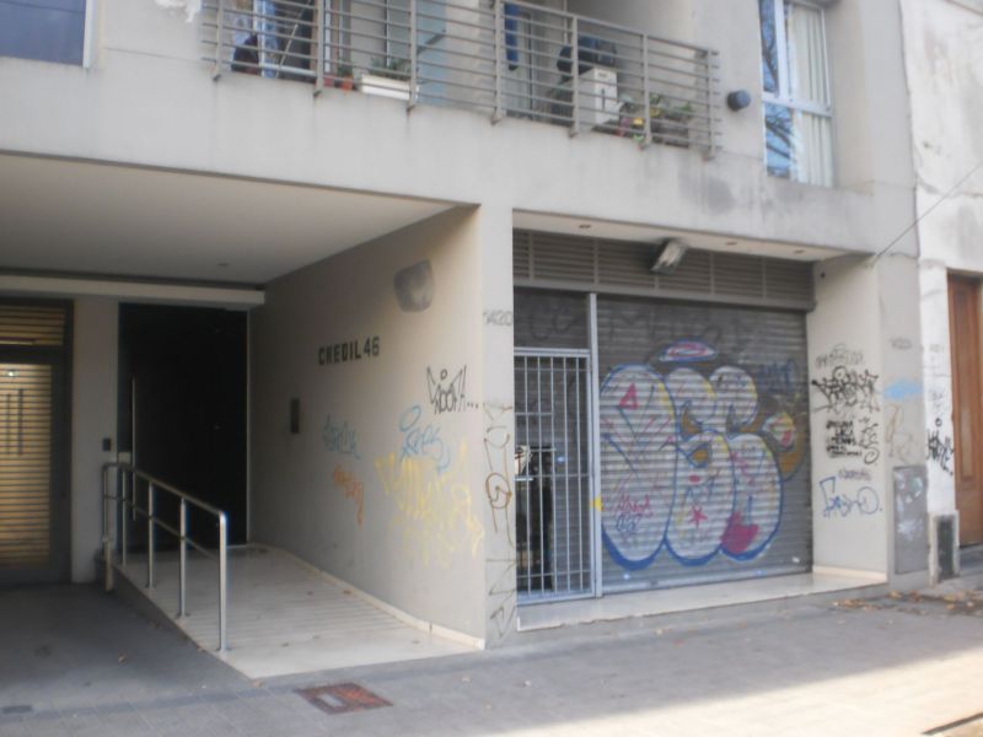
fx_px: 1022
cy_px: 368
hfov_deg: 51.4
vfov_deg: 39.7
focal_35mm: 36
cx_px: 492
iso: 200
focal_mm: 6.3
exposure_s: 1/160
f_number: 3.1
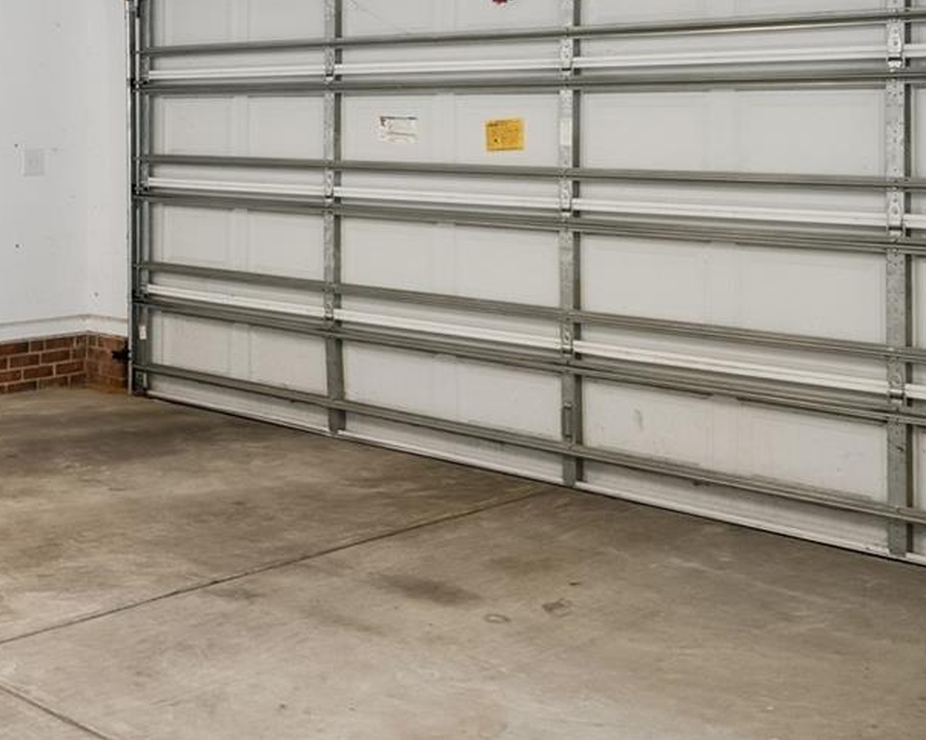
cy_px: 124
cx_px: 112
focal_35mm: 54
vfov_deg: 27.6
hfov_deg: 33.4
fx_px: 1467
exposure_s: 1/8
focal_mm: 16.8
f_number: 13
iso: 400
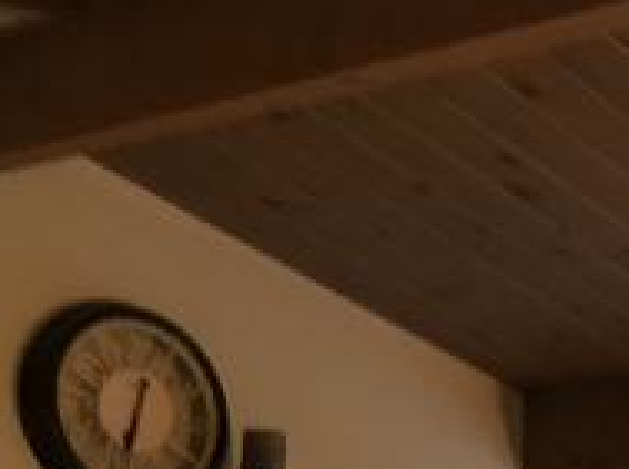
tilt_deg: +0.6
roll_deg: -0.3
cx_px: 955
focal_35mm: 95
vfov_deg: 14.1
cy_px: 782
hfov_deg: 18.3
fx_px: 1723
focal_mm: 4
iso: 100
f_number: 1.8
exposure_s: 1/9
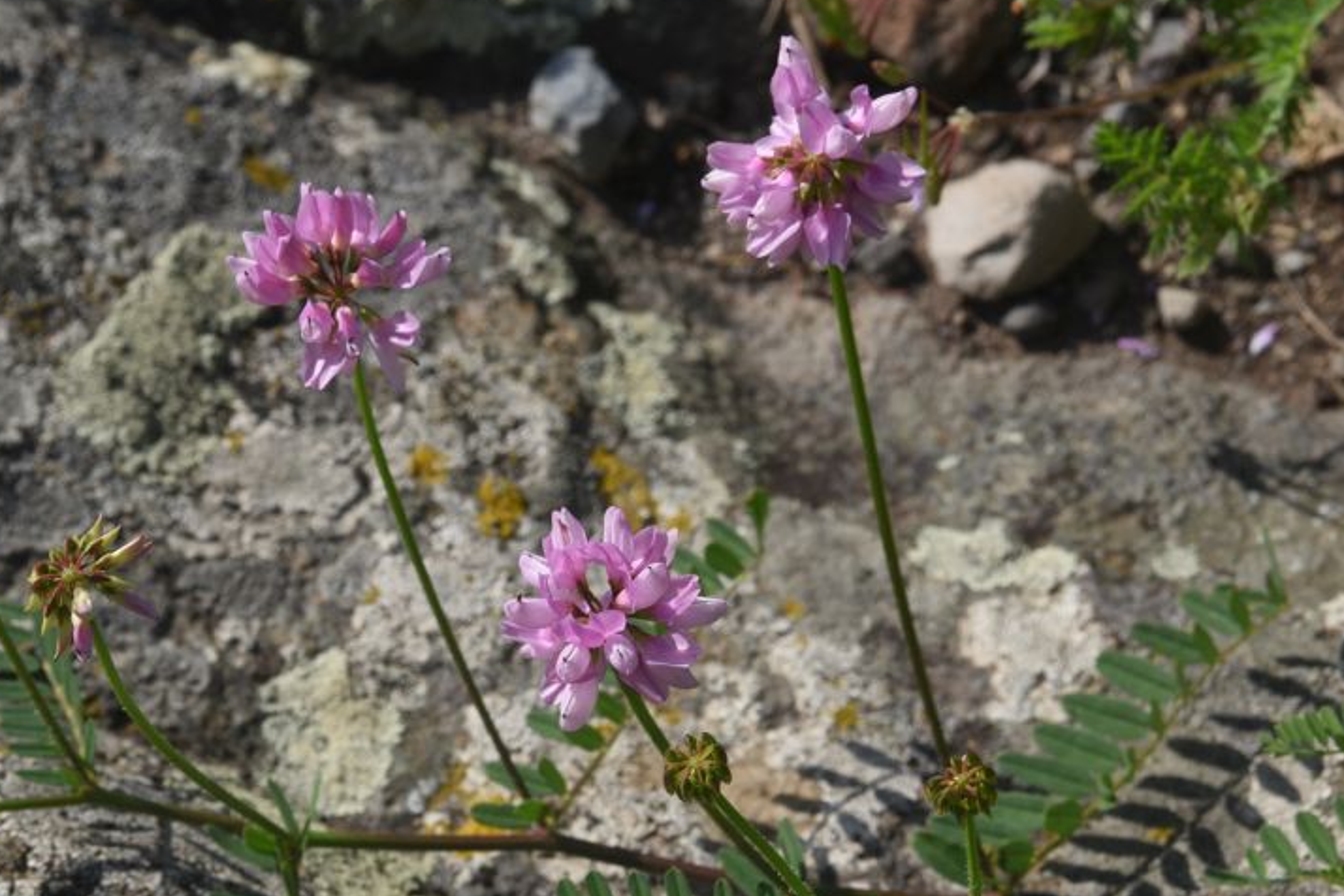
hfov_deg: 20.0
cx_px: 595
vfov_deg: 13.4
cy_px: 607
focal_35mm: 102
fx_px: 3808
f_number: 14
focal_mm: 56
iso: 125
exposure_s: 1/125
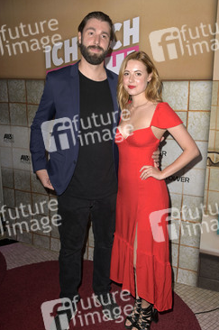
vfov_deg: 54.5
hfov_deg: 37.7
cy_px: 176
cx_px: 114
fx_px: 320
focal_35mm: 35
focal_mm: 32
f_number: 5.6
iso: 500
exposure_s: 1/250
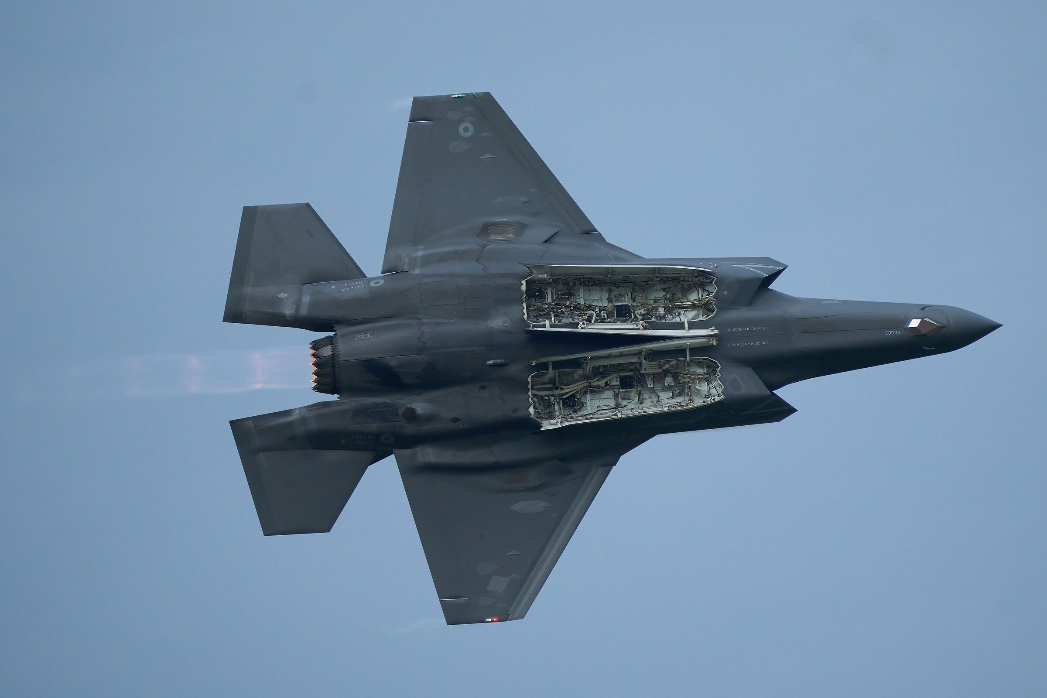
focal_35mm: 900
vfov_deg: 1.5
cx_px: 524
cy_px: 349
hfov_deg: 2.3
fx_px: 26173
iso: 1600
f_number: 6.3
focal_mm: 600
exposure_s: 1/1000
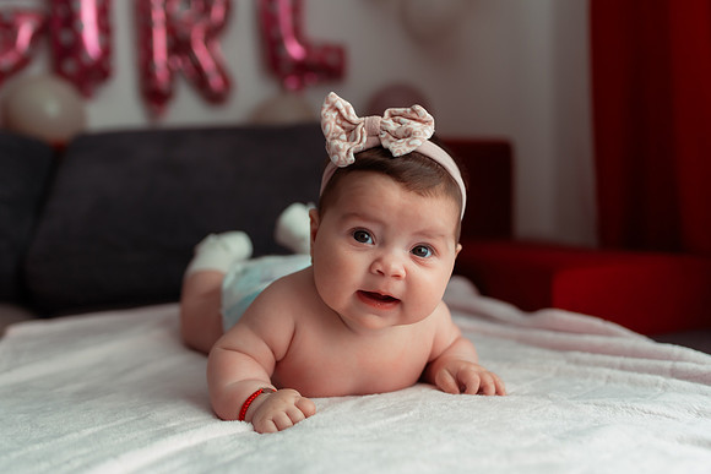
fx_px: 740
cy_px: 246
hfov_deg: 51.3
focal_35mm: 37
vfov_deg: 35.5
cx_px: 369
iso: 800
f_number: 2.5
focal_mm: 35
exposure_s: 1/250
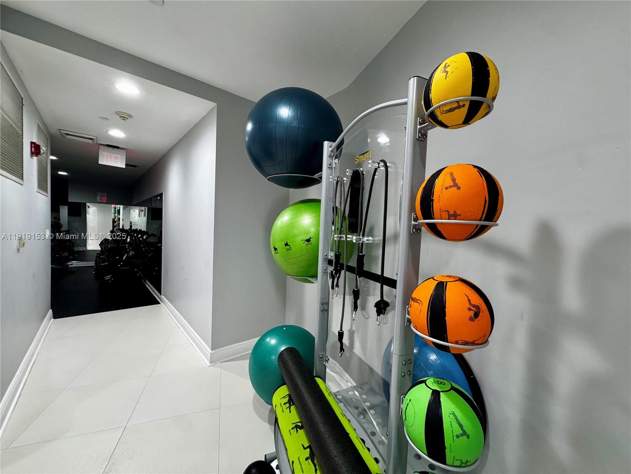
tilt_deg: -2.6
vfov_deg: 85.7
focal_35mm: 14
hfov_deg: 102.1
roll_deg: -2.0
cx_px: 316
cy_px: 237
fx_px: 255
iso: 320
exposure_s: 1/120
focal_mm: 2.22
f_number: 2.2
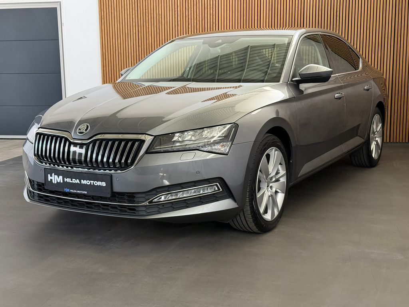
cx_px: 204
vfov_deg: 30.3
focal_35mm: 48
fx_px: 567
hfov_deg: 39.7
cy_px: 154
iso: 125
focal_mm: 6.76
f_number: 1.78
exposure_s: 1/74
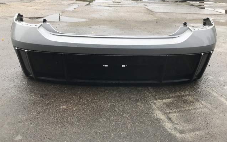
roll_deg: -1.3
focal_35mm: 30
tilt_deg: -22.1
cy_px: 64
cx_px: 114
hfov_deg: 62.9
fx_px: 186
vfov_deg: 41.7
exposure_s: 1/190
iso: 20
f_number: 1.8
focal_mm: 3.99
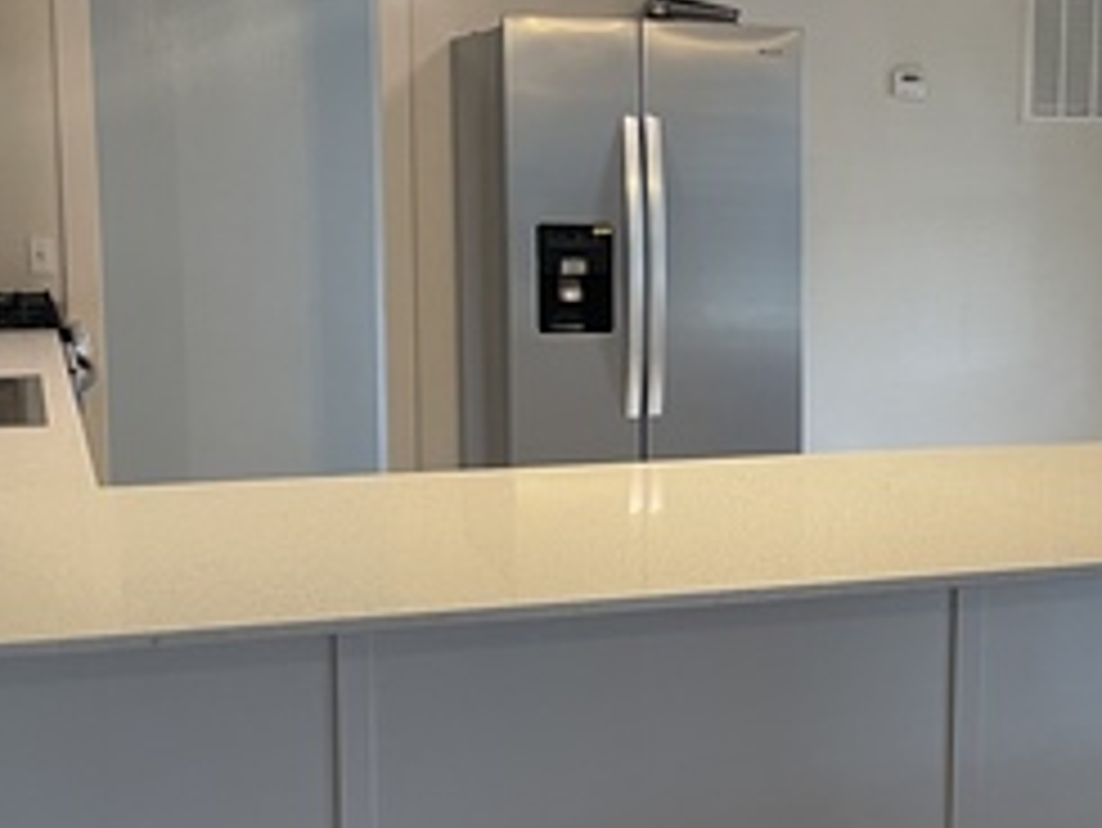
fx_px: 2166
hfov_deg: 27.8
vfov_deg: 21.6
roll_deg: -1.4
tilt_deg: -10.3
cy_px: 508
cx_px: 936
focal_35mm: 68
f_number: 1.6
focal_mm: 4.2
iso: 125
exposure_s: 1/60
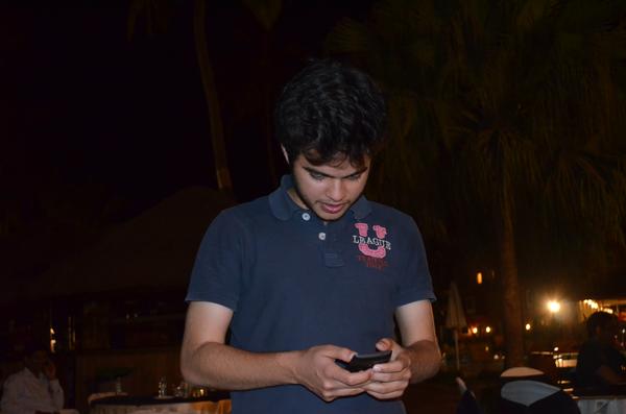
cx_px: 313
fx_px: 755
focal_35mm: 44
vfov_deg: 30.7
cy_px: 207
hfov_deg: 45.1
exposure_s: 1/60
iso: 3200
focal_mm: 29
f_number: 4.5
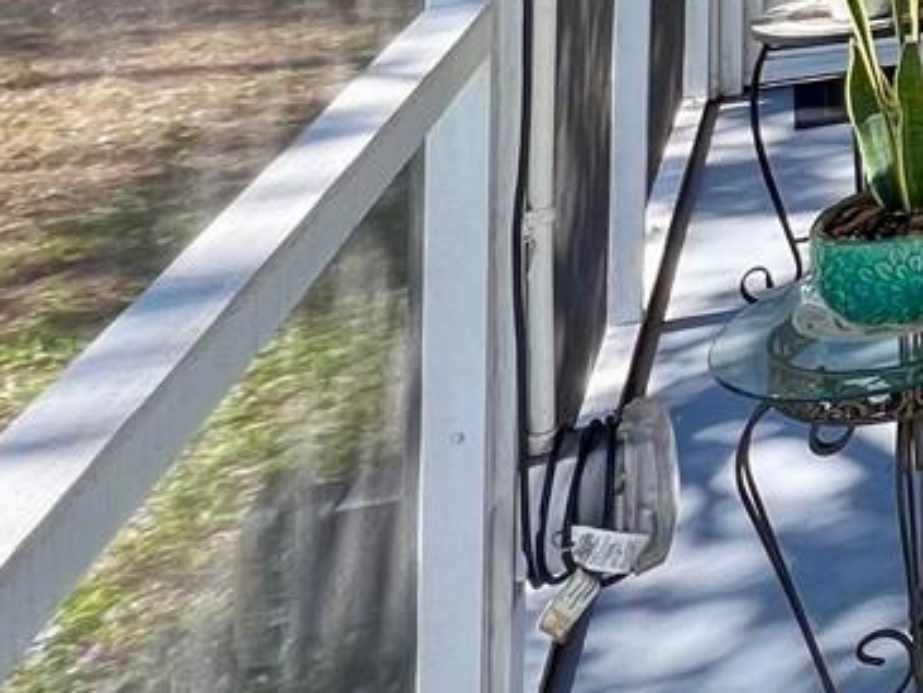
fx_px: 1520
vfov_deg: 20.6
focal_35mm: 57
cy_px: -440
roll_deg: +0.2
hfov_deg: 20.7
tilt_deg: +0.8
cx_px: 1735
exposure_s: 1/99
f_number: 1.8
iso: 32
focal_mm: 1.57
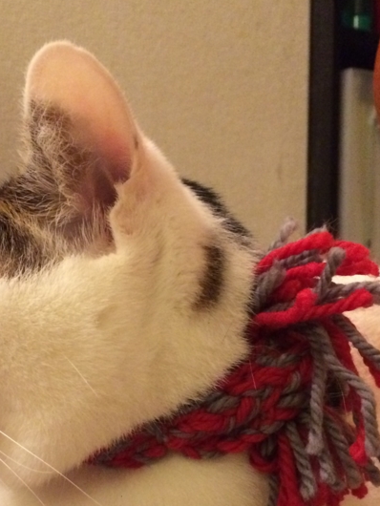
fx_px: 819
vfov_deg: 33.5
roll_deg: +0.2
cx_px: 178
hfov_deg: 26.1
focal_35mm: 56
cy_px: 394
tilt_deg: -8.3
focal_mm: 4.15
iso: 500
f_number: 2.2
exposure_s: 1/15
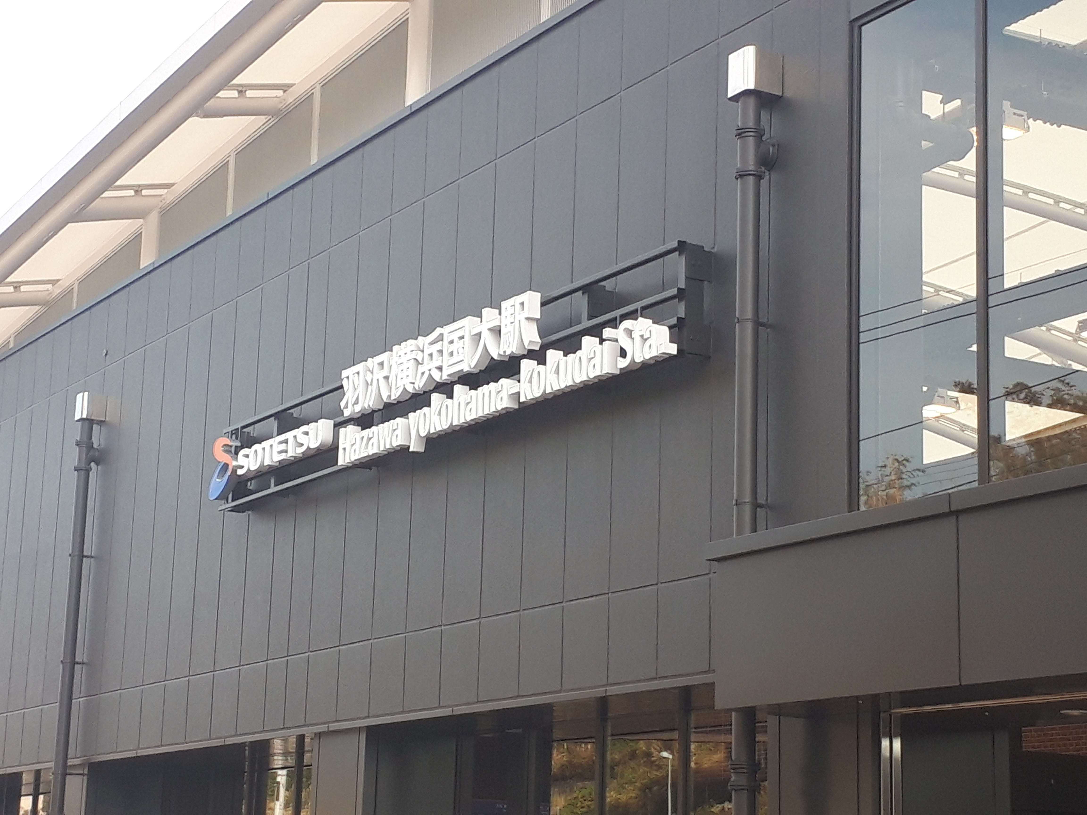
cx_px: 544
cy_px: 408
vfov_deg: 51.4
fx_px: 848
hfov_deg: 65.3
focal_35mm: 27
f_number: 1.9
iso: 40
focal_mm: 3.6
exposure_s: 1/332
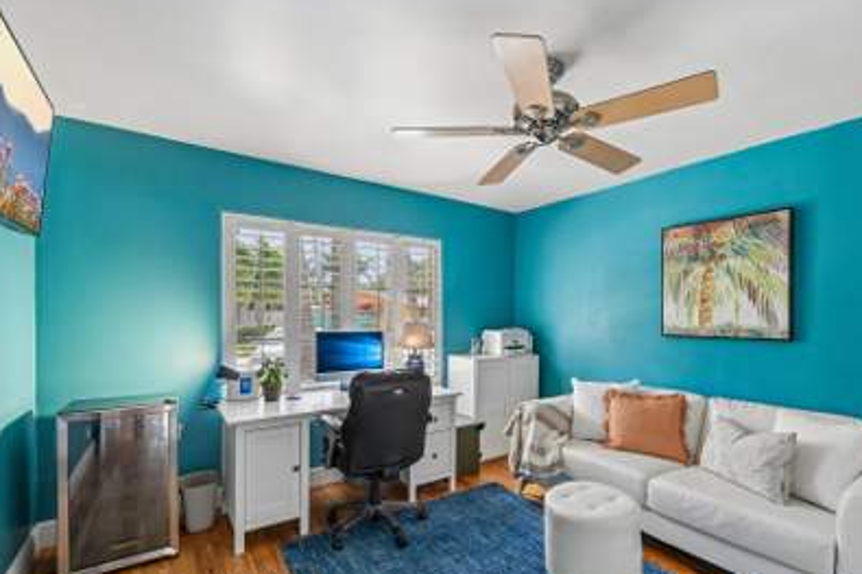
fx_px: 407
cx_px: 469
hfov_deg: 93.1
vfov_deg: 70.1
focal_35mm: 17
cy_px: 324
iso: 3200
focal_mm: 14
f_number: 8
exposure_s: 1/100
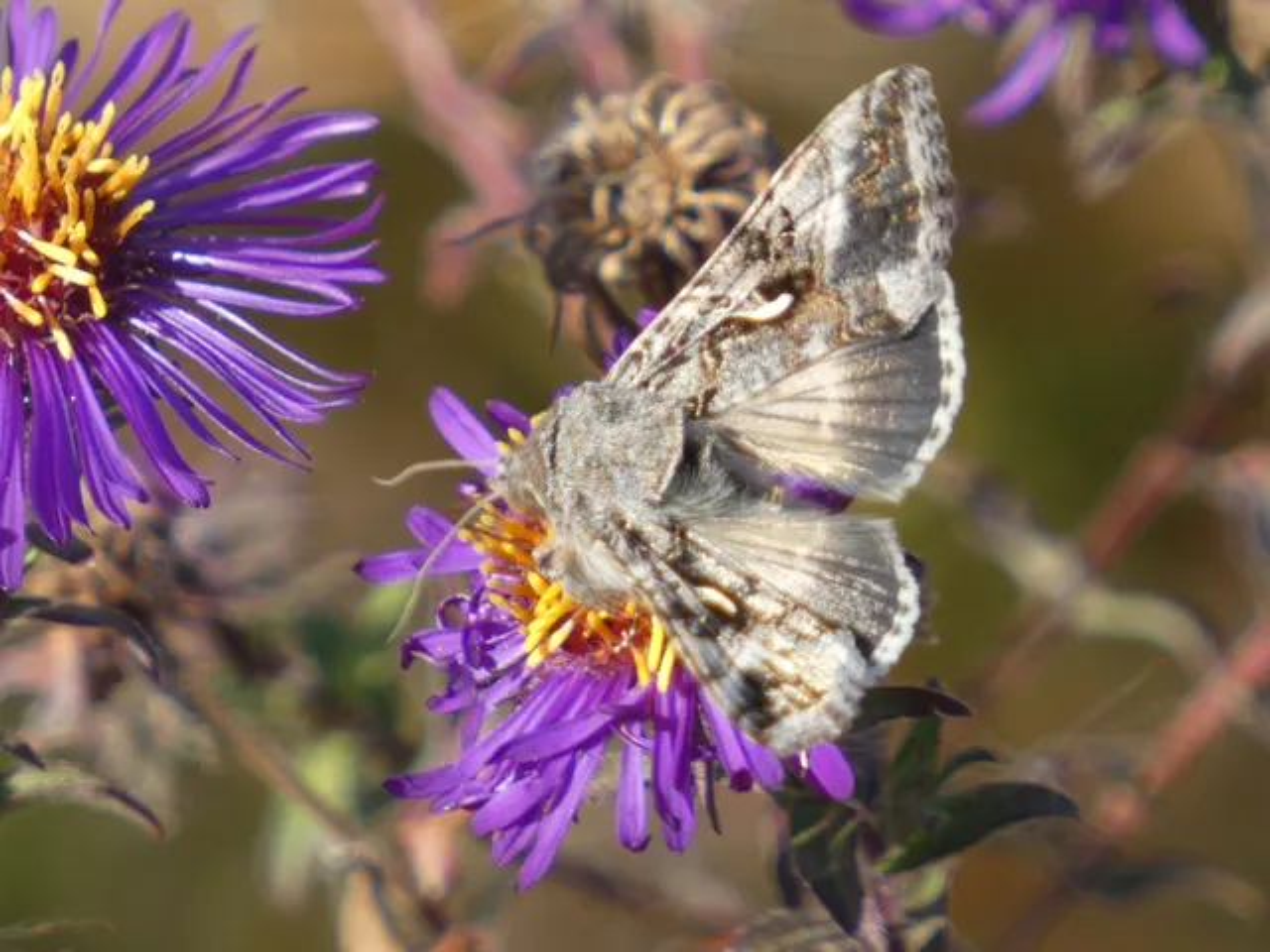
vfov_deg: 1.4
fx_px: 39843
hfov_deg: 1.8
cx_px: 635
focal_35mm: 1086
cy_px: 476
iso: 100
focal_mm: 194.6
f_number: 5.7
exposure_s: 1/125
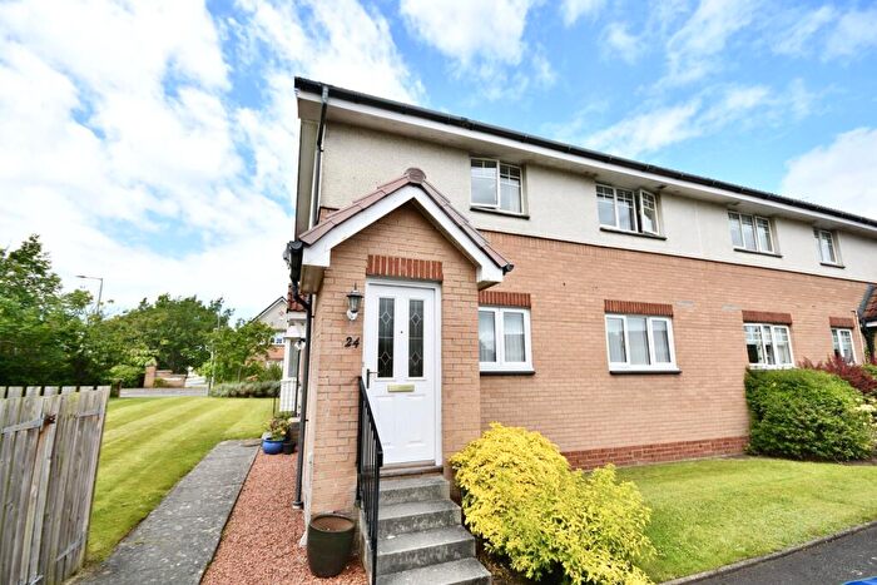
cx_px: 438
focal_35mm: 15
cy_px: 292
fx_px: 365
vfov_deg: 77.4
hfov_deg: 100.4
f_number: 6.3
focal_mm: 10
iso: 100
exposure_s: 1/160
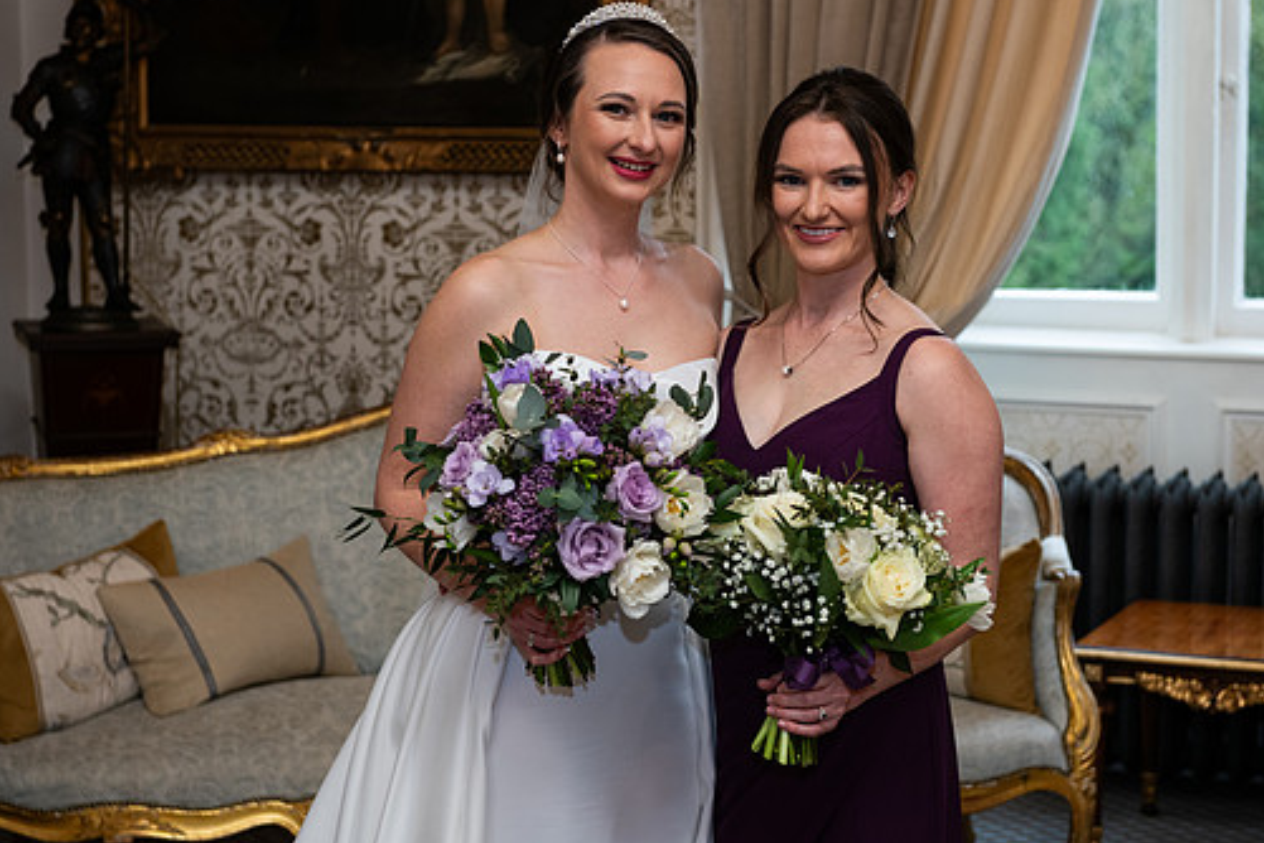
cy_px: 387
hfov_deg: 25.1
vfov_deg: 16.9
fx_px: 2844
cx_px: 669
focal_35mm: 81
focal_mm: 70
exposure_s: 1/160
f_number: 5
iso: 500
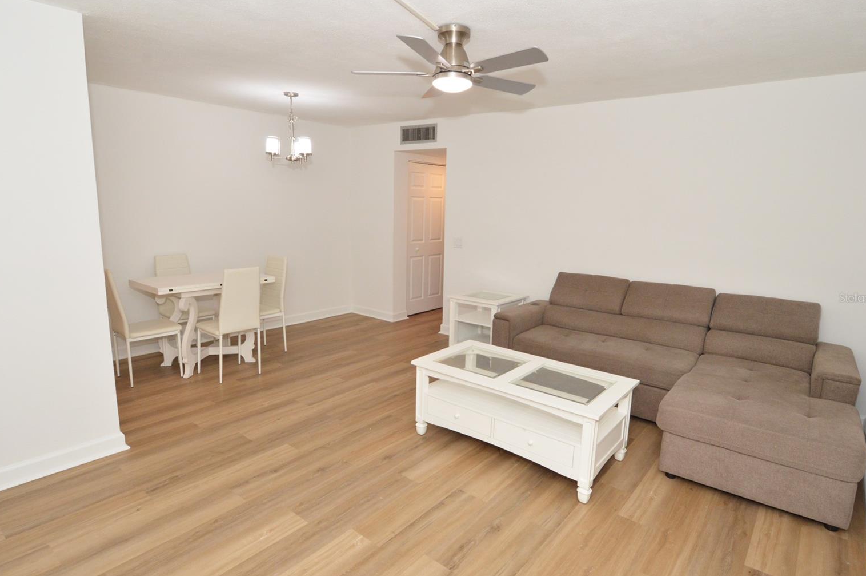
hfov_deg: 87.0
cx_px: 433
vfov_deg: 64.4
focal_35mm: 19
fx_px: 457
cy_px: 298
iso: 800
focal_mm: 12
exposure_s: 1/60
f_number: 10
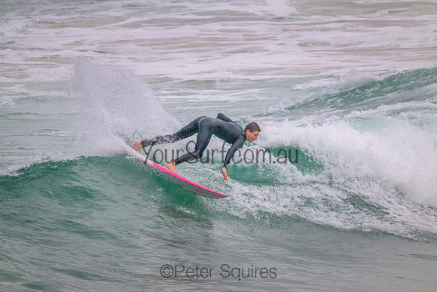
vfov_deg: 1.7
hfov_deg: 2.6
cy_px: 146
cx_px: 218
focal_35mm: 800
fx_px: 9713
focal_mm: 800
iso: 5600
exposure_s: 1/1250
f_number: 11
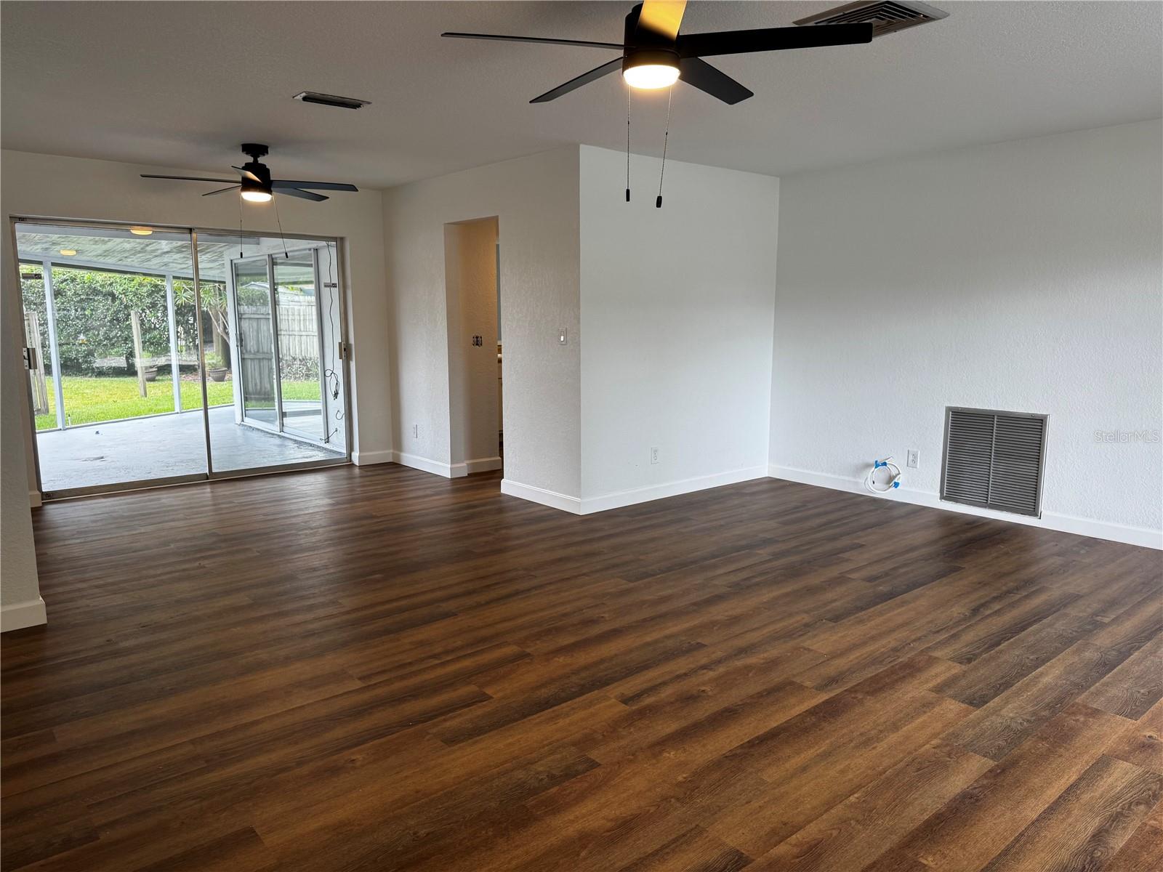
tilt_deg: -9.5
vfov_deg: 56.8
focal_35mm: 24
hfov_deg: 71.6
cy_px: 436
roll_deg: -0.2
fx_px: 806
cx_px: 582
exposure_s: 1/120
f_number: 1.78
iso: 80
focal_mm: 6.76
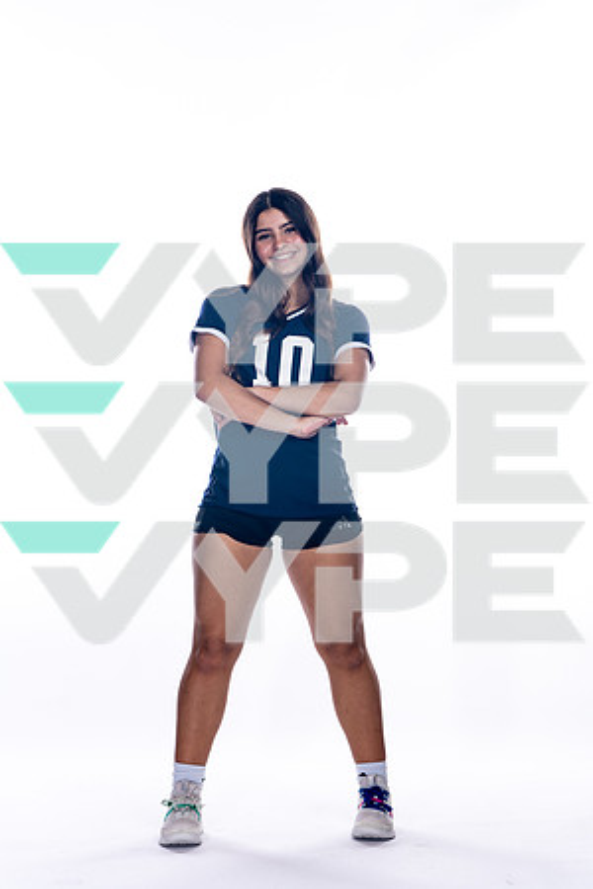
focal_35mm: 108
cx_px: 296
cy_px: 444
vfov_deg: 18.9
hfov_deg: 12.7
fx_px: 2668
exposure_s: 1/250
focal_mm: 108
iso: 400
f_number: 5.6
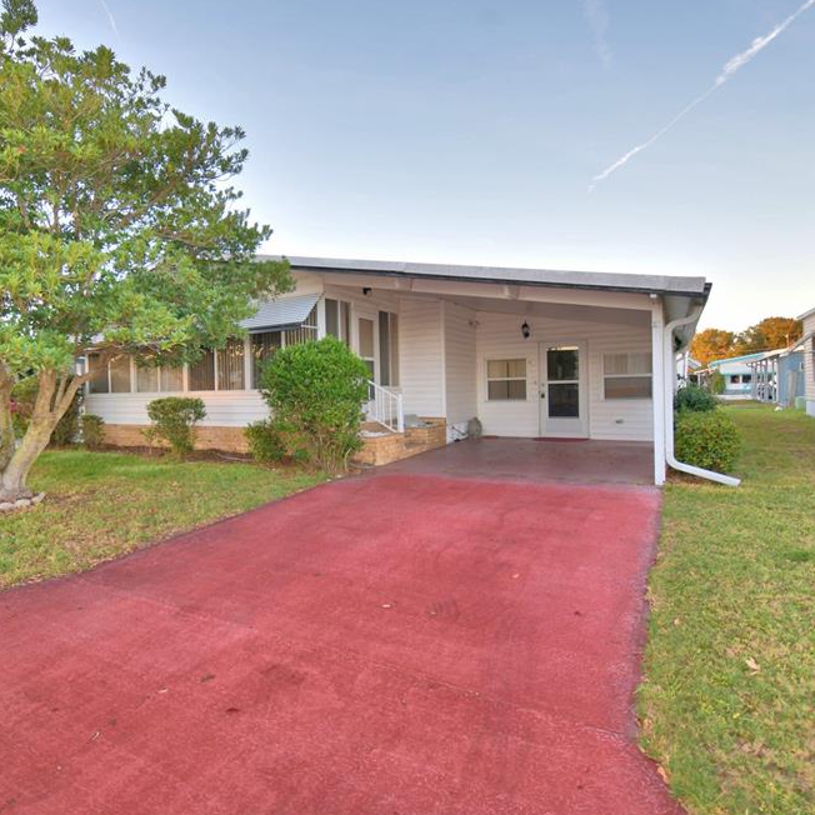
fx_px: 533
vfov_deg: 74.8
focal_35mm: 20
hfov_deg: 73.3
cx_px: 296
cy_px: 399
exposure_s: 1/60
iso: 110
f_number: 4.5
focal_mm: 10
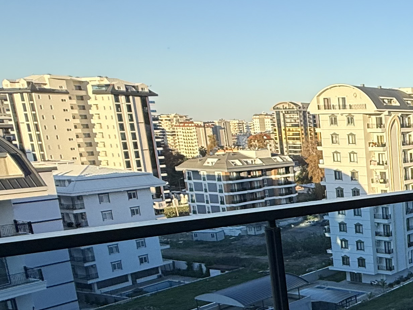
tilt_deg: -12.6
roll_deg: +0.2
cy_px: 245
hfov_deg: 31.1
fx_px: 549
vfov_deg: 30.8
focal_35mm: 46
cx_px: 548
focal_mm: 2.22
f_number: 2.2
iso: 50
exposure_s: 1/760
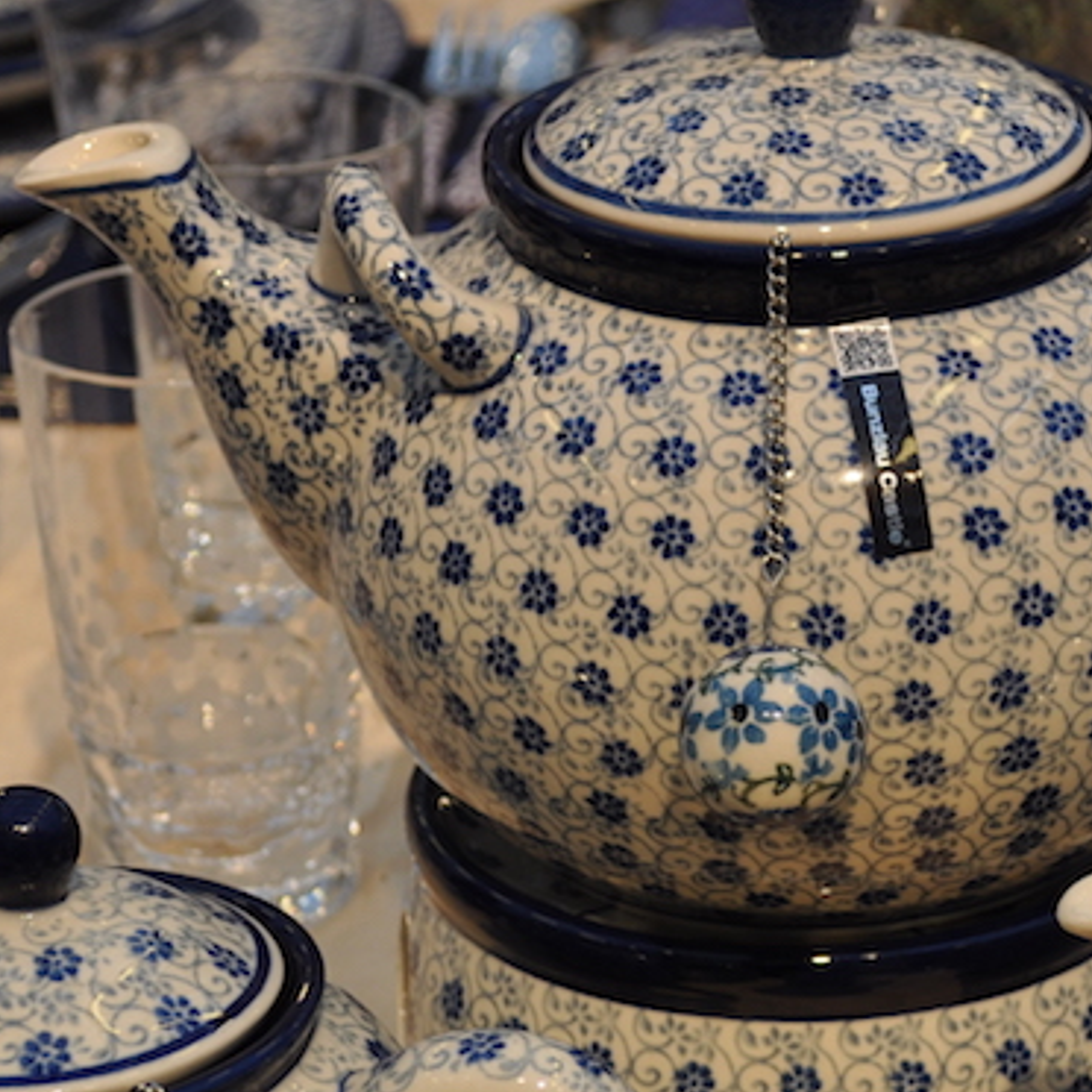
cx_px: 825
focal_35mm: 137
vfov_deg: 12.7
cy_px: 663
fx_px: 4890
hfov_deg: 12.7
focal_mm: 40
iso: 360
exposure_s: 1/125
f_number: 5.6
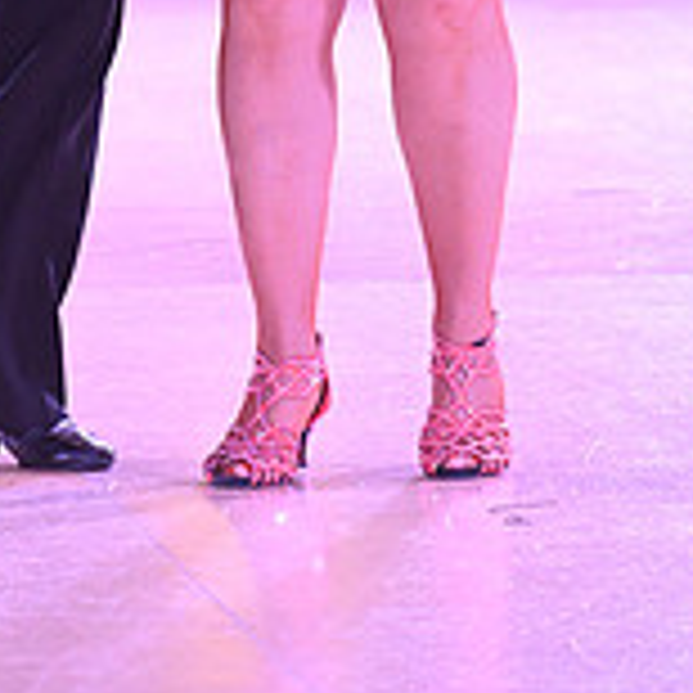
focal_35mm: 641
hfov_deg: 2.7
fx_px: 14518
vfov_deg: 2.7
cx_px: 263
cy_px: -396
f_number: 5.6
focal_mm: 200
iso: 5000
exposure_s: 1/400
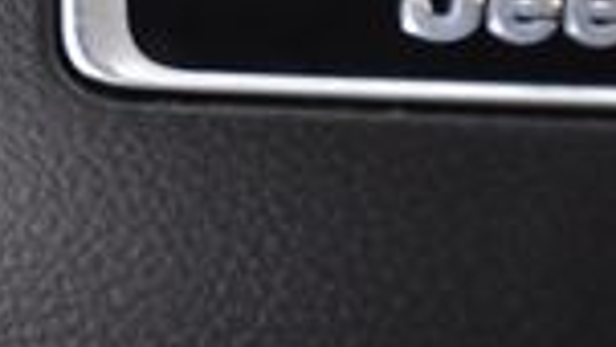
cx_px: -677
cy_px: 84
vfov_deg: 3.8
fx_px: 5228
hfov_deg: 6.5
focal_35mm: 320
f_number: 4.5
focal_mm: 48
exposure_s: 1/200
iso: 1250
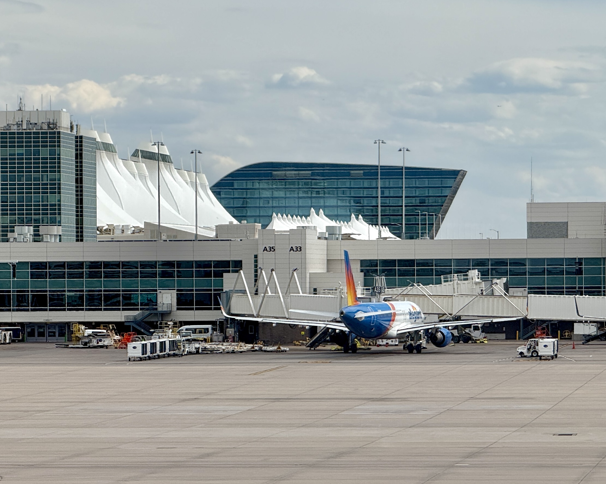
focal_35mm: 162
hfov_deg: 11.9
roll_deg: +0.9
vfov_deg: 9.5
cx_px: 351
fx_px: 2905
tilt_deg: -0.5
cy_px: 227
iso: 50
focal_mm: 15.66
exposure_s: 1/1080
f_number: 2.8
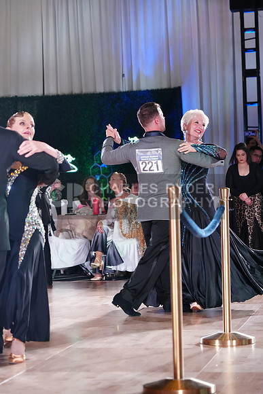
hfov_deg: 13.0
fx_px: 1150
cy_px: 197
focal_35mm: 105
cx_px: 132
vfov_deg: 19.5
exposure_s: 1/320
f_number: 4
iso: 4000
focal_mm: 105
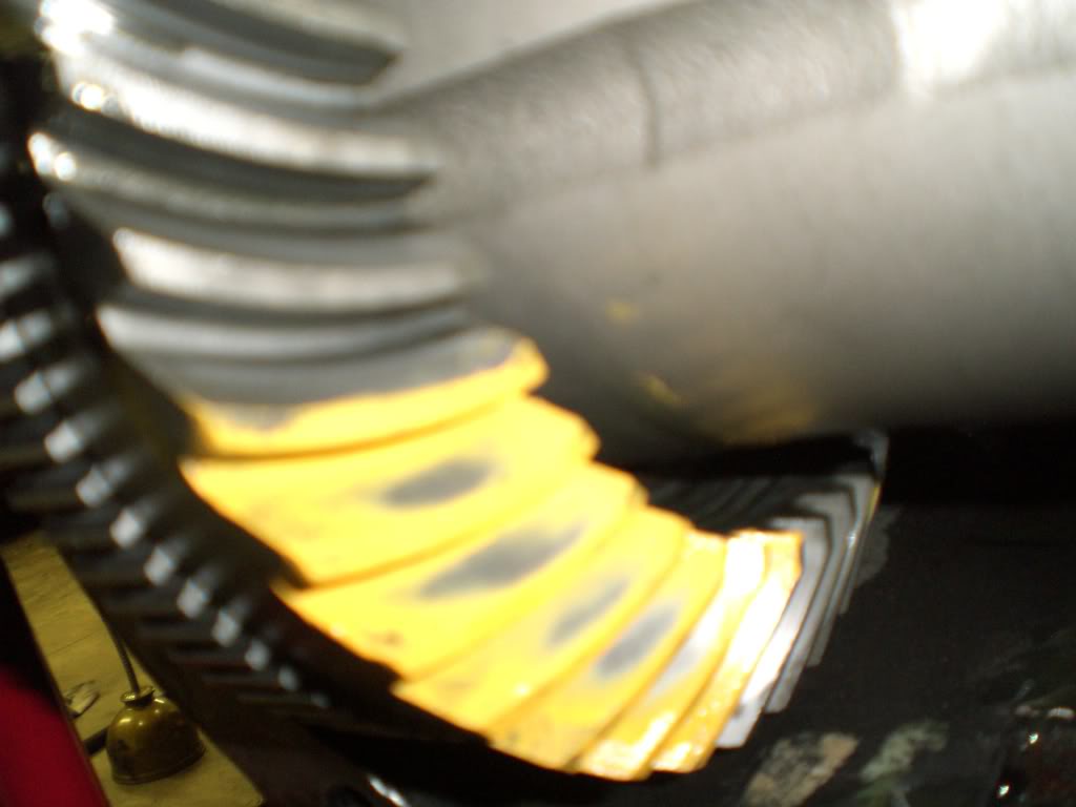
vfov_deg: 37.7
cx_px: 538
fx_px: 1181
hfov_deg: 49.0
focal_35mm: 38
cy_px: 404
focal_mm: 6.3
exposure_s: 1/30
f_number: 3.1
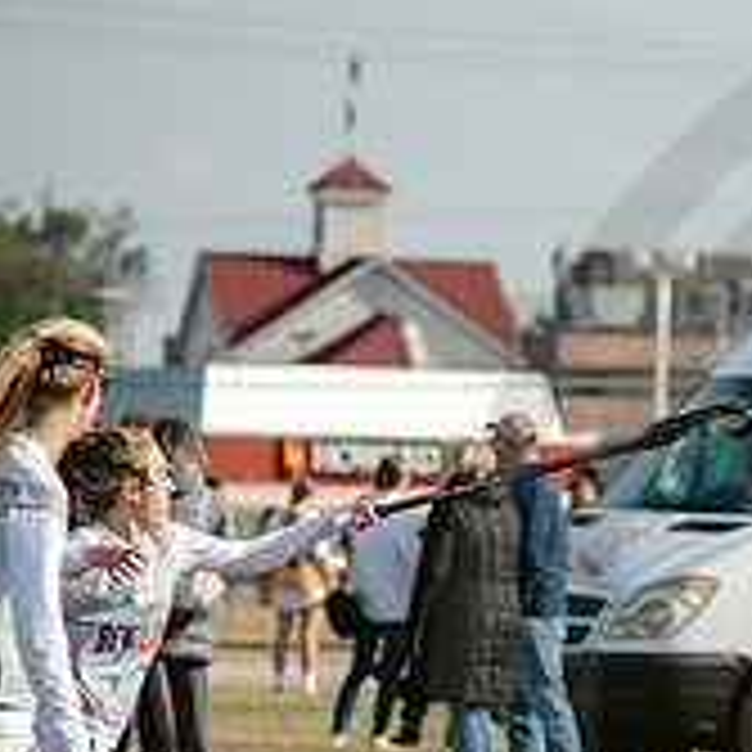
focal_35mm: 589
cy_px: 718
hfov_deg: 3.0
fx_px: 14476
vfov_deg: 3.0
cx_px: 1229
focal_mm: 200
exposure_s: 1/1600
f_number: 5
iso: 250
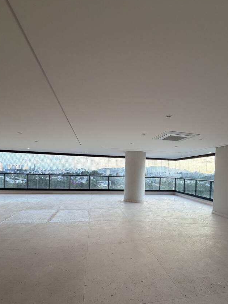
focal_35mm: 18
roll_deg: -1.7
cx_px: 124
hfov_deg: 71.4
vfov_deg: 86.9
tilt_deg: -1.4
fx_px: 158
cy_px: 179
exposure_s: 1/148
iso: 64
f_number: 2.2
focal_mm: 2.22
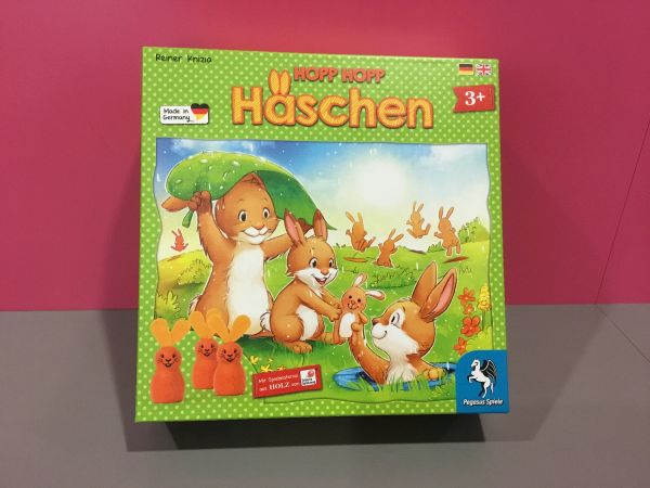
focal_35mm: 31
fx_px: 582
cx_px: 325
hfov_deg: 58.4
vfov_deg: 45.4
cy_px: 244
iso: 200
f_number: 2.4
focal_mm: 3.3
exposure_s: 1/33
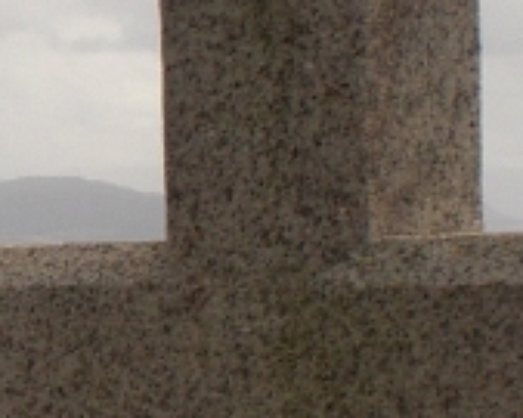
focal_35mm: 225
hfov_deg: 8.4
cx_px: -238
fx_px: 3481
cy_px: 529
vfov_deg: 6.8
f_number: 5.6
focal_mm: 6.3
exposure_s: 1/400
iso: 64
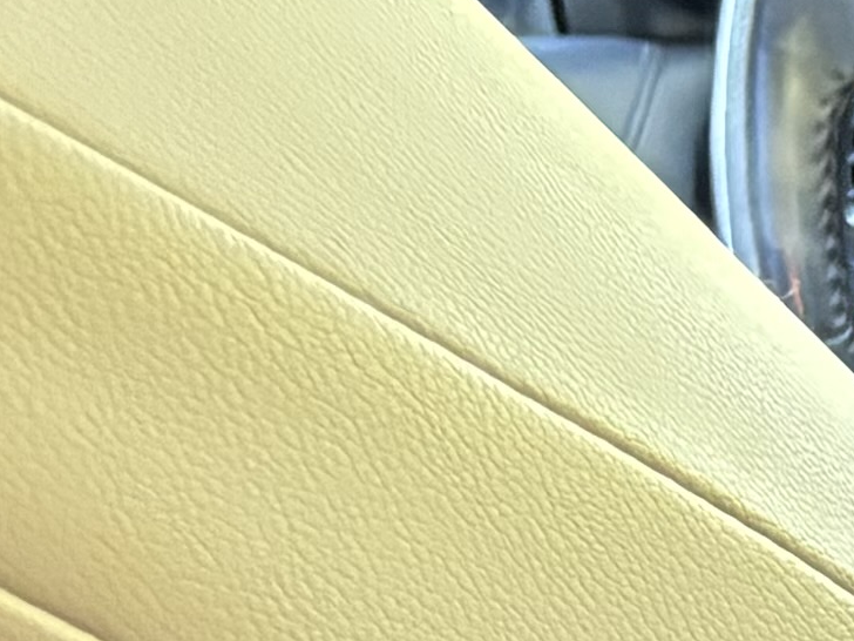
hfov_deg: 8.5
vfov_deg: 6.4
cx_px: 2353
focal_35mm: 204
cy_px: 2218
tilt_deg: -28.9
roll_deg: +15.4
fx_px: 5033
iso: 400
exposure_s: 1/60
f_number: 1.6
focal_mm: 5.96
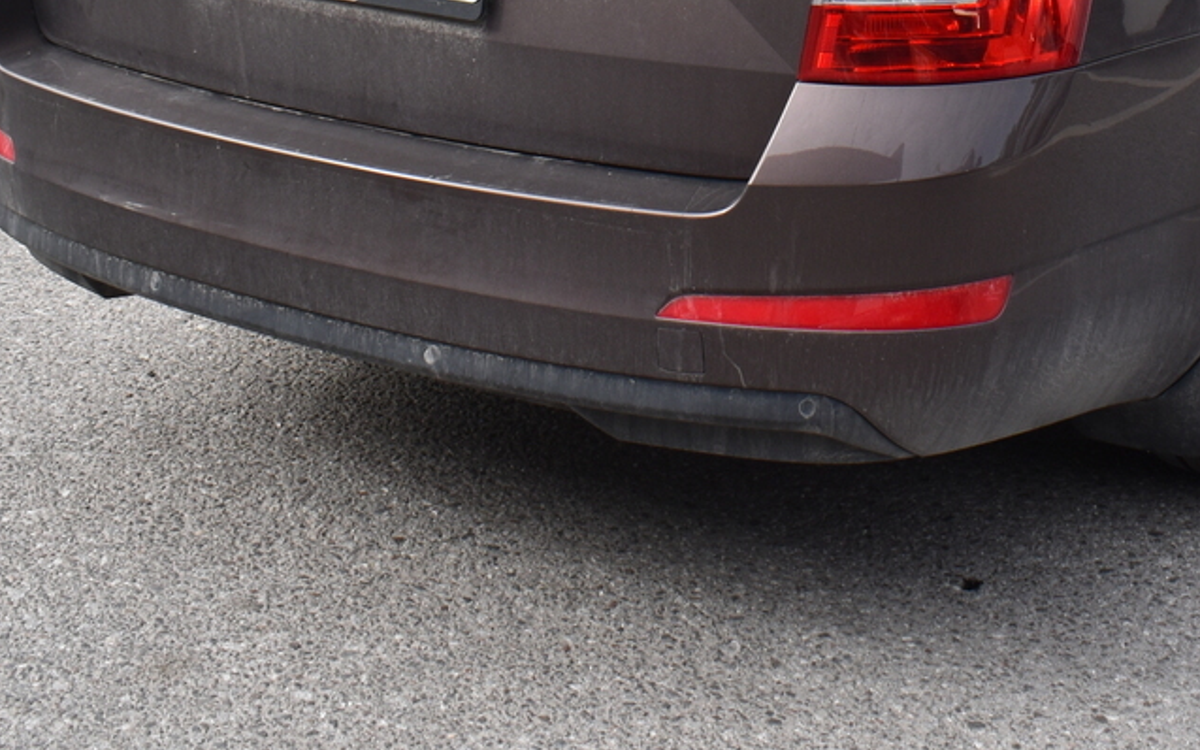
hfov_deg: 29.1
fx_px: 2289
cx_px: 842
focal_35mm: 70
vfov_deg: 17.5
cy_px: -222
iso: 200
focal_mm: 18
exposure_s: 1/500
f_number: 8
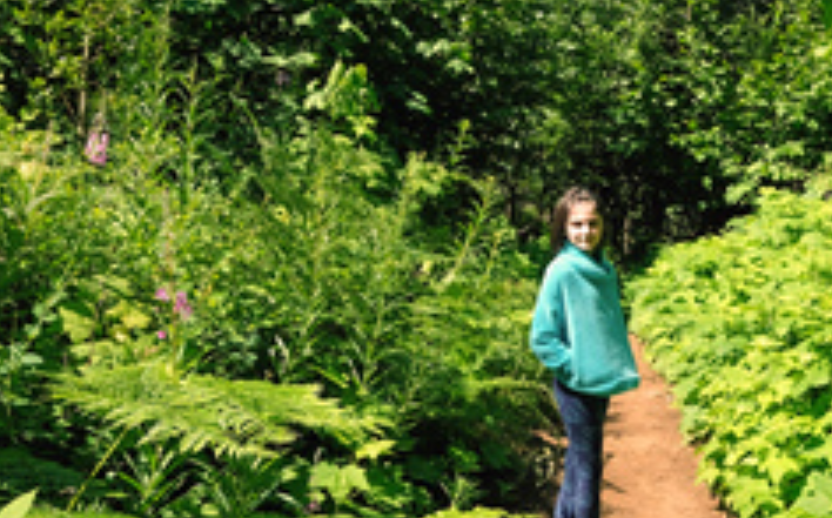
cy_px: 204
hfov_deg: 43.7
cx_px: 562
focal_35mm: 45
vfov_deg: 28.5
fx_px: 1019
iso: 200
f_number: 5.6
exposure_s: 1/160
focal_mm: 13
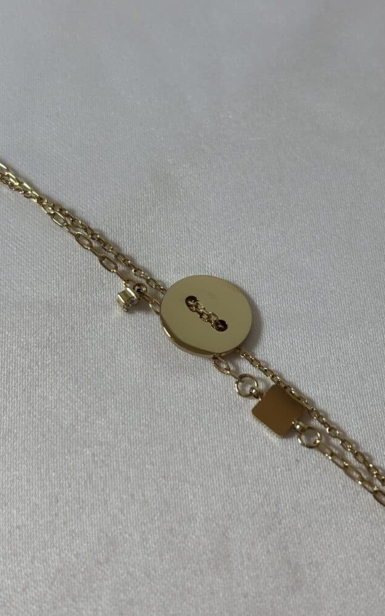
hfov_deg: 23.1
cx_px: 213
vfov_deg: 36.3
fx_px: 940
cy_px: 307
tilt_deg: -63.1
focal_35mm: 56
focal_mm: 5.96
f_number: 1.6
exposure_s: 1/171
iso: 32
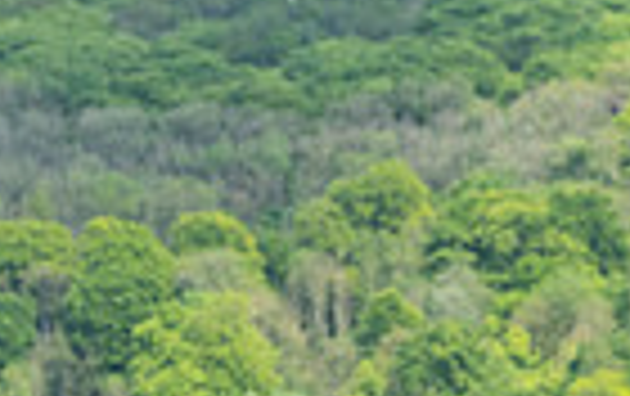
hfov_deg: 4.3
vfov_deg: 2.7
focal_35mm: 487
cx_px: -296
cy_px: 758
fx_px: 8375
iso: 400
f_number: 5
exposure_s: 1/2000
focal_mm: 74
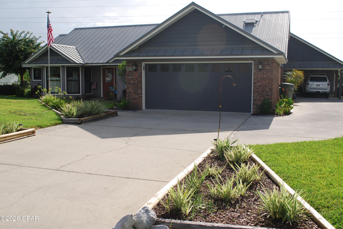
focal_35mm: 36
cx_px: 172
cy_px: 114
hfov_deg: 53.1
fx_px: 343
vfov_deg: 37.0
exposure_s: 1/200
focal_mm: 24
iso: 100
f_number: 7.1
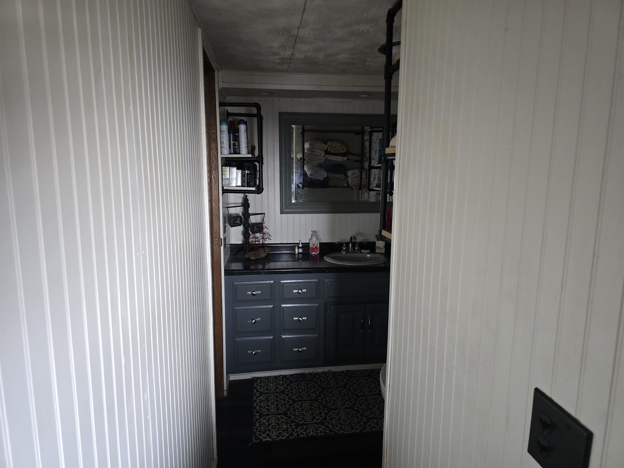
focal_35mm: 23
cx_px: 312
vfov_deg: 58.9
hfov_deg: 73.9
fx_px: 415
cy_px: 234
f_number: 1.7
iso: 640
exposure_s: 1/120
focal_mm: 6.3
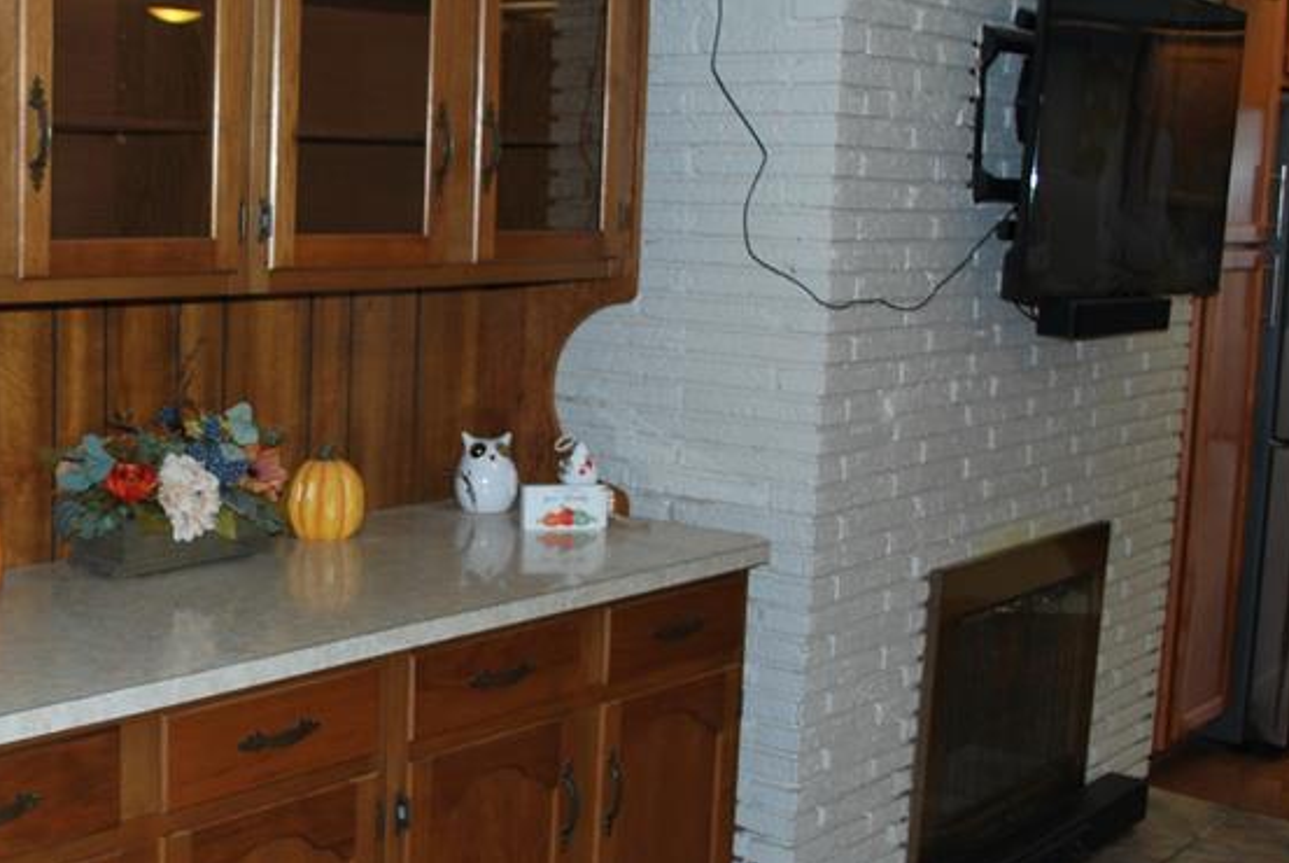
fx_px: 1792
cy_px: 423
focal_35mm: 50
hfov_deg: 38.0
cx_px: 238
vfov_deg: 27.1
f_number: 3.5
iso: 200
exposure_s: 1/60
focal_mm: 18
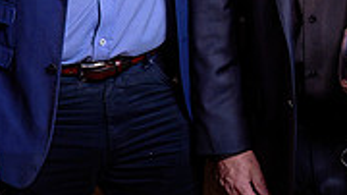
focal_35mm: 97
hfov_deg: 22.0
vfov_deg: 11.9
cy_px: -94
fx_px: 892
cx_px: 141
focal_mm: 25.5
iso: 1600
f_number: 4
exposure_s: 1/80
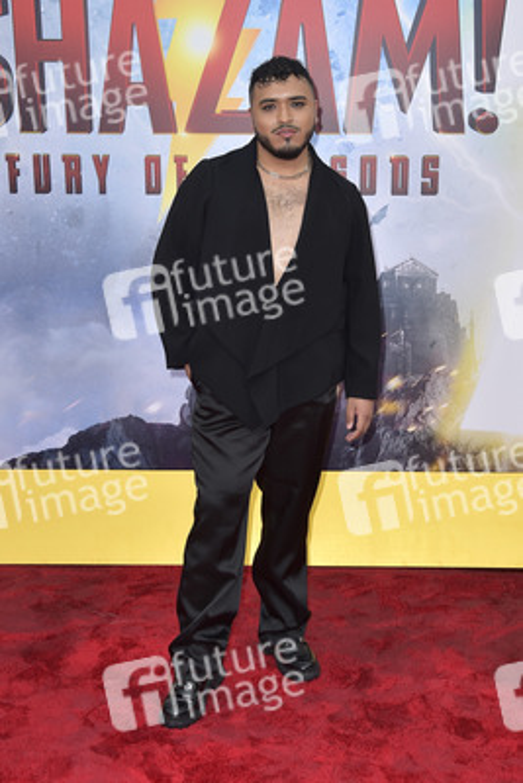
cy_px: 392
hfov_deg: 31.9
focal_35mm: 42
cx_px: 262
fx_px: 914
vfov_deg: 46.4
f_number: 6.3
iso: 320
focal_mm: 42
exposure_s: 1/250
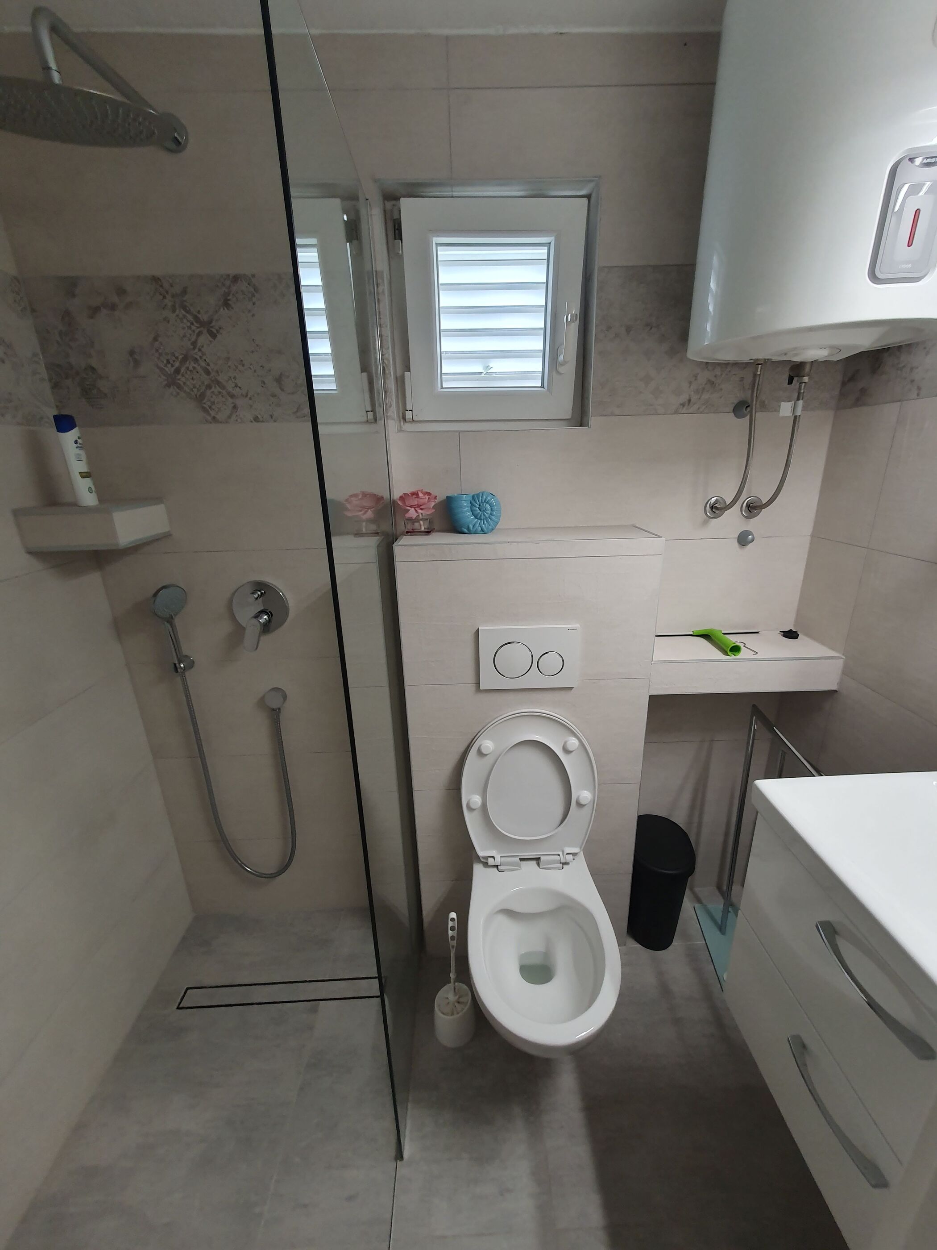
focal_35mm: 13
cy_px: 625
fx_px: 469
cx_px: 468
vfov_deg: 106.2
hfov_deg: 89.9
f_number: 2.2
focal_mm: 1.8
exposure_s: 1/50
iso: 160
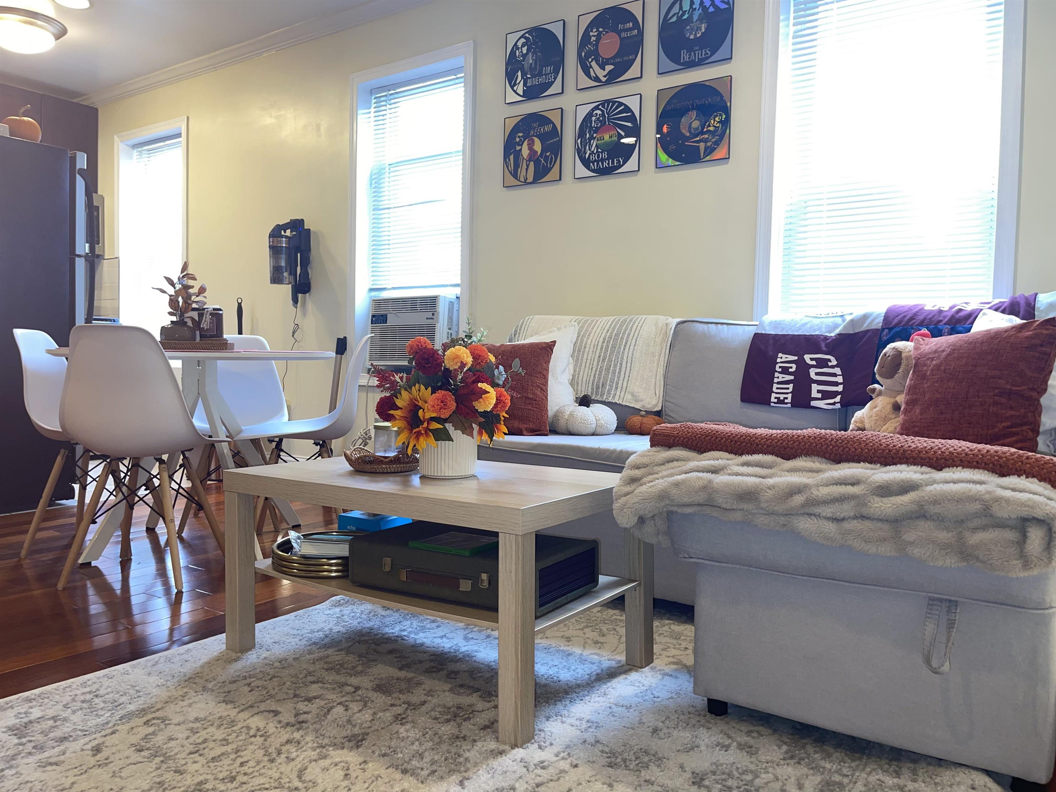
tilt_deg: -3.2
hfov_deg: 69.4
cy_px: 396
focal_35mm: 25
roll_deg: -1.9
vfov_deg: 54.9
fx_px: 763
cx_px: 528
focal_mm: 5.1
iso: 50
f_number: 1.6
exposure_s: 1/23
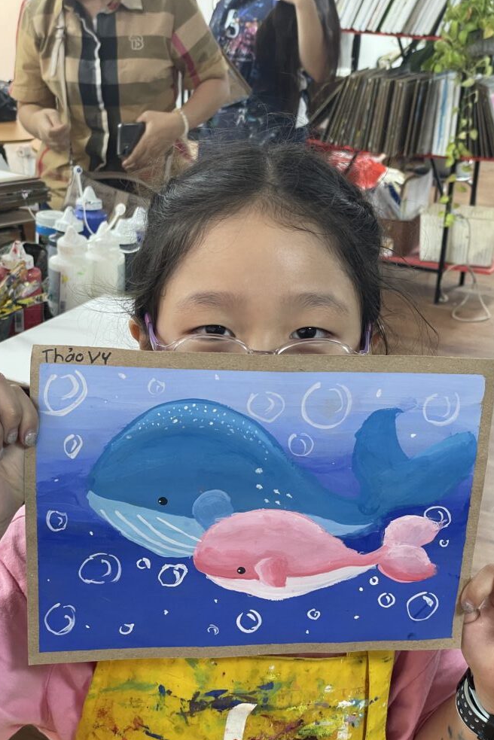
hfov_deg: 24.6
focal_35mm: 55
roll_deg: -2.7
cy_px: 371
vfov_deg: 36.2
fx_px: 1131
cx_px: 250
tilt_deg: -20.1
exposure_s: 1/50
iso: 160
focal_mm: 6
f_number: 2
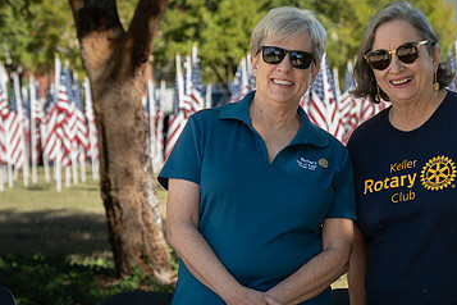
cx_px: 320
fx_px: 1714
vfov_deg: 10.2
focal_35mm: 135
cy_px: 122
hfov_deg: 15.1
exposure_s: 1/250
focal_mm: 83
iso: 200
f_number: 6.3
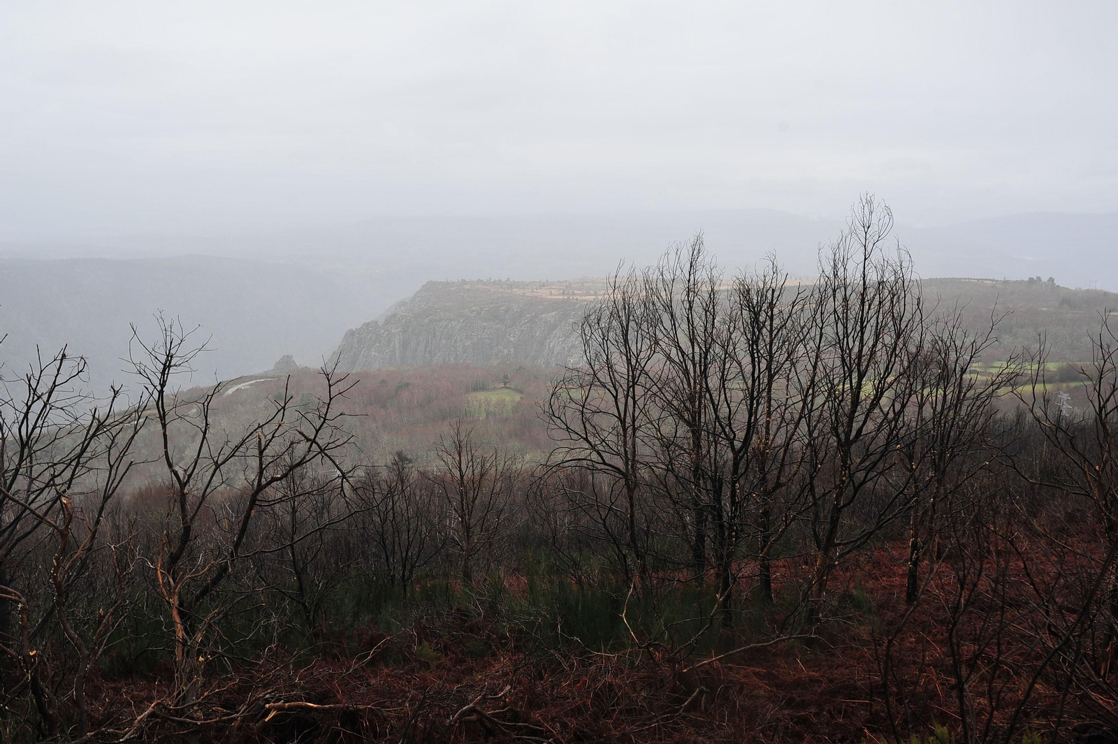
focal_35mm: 35
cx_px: 559
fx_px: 1086
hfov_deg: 54.5
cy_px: 372
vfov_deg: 37.8
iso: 400
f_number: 6.3
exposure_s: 1/100
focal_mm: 35
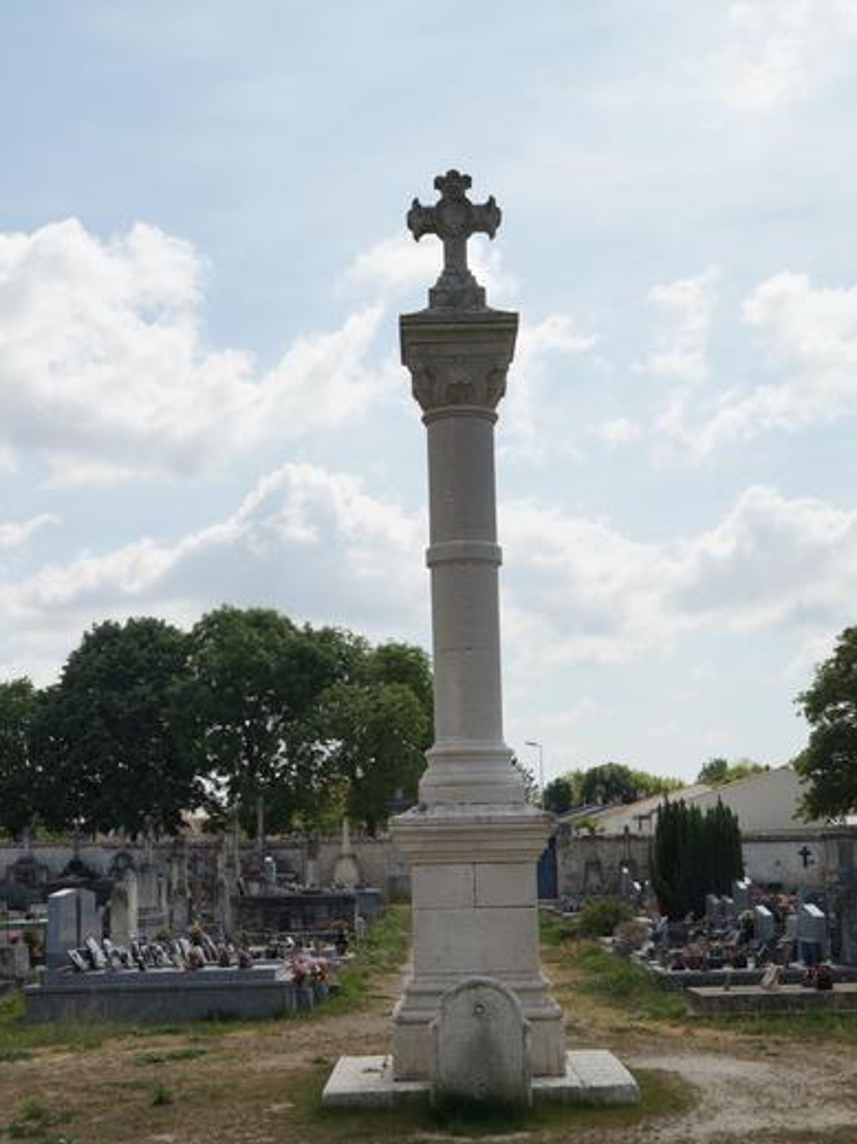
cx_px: 435
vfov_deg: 38.1
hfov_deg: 29.1
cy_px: 657
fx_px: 1651
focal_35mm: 50
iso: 100
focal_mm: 30
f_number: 8
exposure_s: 1/500
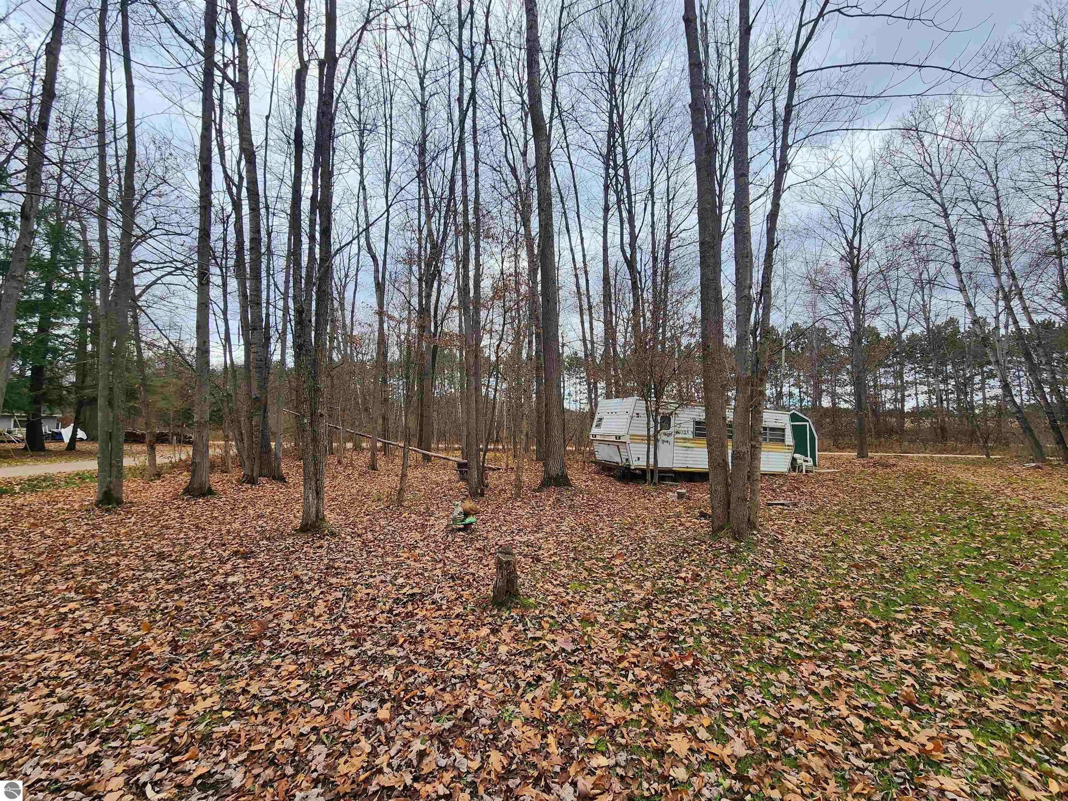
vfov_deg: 89.9
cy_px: 400
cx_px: 534
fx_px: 401
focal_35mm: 13
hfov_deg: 106.2
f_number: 2.2
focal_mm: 2.2
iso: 50
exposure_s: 1/475
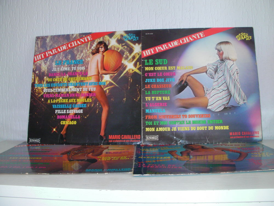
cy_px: 103
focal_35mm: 38
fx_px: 301
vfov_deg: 37.7
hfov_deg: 49.0
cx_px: 137
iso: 144
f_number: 5.6
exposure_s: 1/30
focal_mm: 6.3
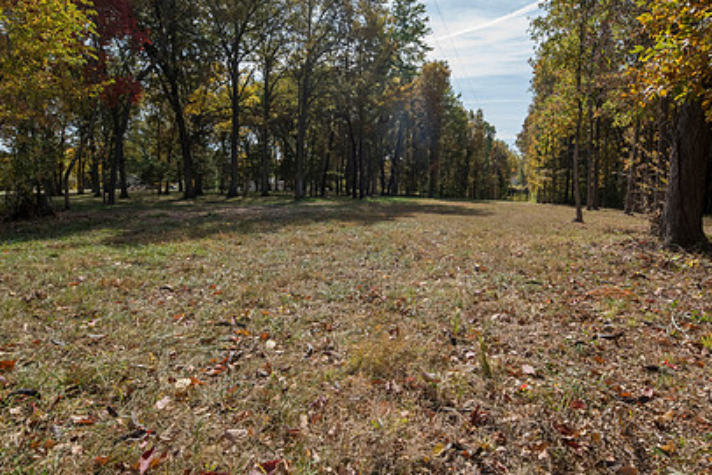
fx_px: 396
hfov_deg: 84.0
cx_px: 352
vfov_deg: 61.8
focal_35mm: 20
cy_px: 211
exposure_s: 1/400
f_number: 11
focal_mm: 14
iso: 400
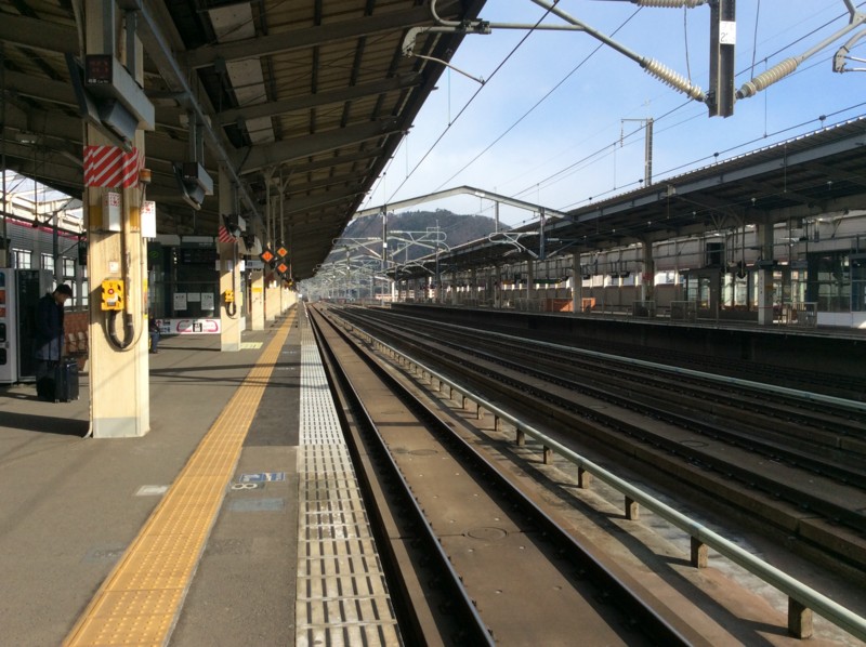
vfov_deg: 44.1
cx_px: 433
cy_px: 324
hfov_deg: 56.9
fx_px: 800
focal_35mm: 32
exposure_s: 1/1079
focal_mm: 3.3
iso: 32
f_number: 2.4
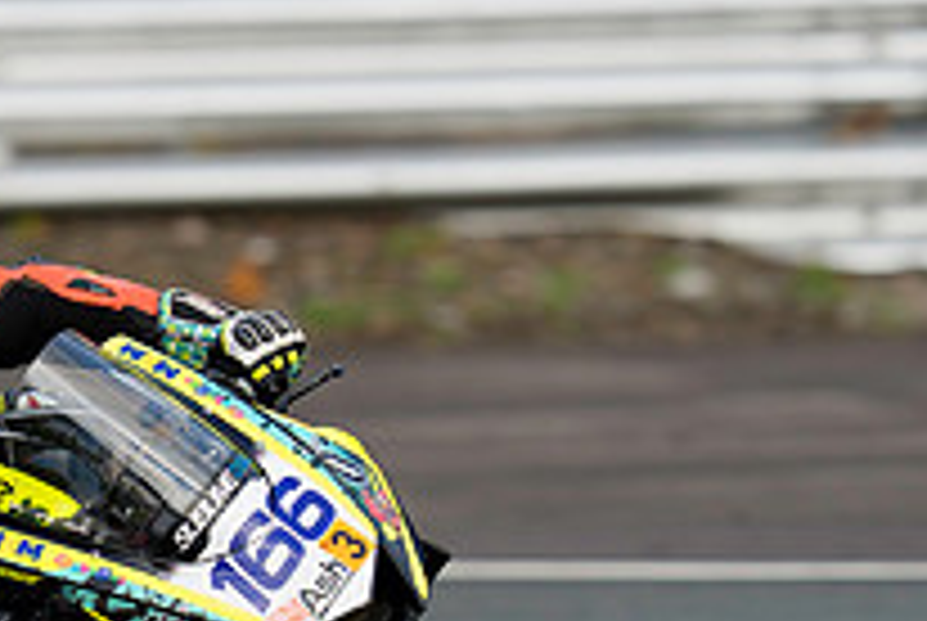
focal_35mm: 1125
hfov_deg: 1.8
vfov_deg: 1.2
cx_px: 86
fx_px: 29010
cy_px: 641
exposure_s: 1/500
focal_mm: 400
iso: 160
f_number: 4
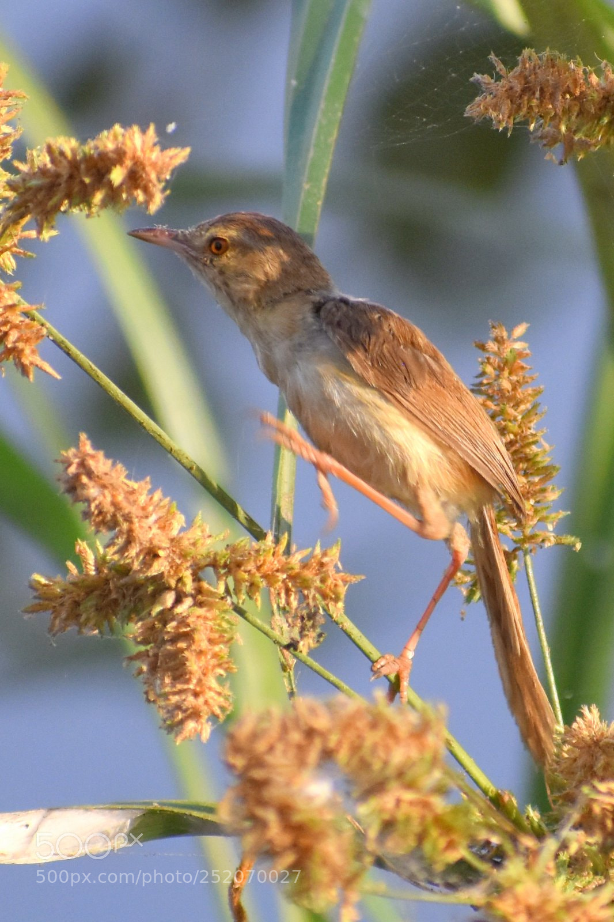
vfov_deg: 4.6
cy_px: 461
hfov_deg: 3.1
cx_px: 307
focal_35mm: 450
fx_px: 11517
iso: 720
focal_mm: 300
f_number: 6.3
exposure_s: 1/1600
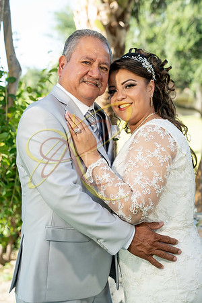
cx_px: 101
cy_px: 152
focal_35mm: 65
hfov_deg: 20.9
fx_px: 547
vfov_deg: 31.0
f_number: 4
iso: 500
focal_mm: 65
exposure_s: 1/500
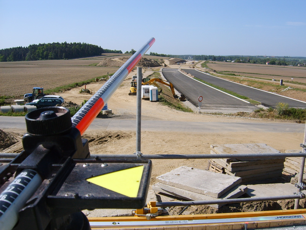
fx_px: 309
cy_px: 115
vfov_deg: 40.7
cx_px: 153
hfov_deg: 52.6
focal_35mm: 35
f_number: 5.8
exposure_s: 1/500
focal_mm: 5.8
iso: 50
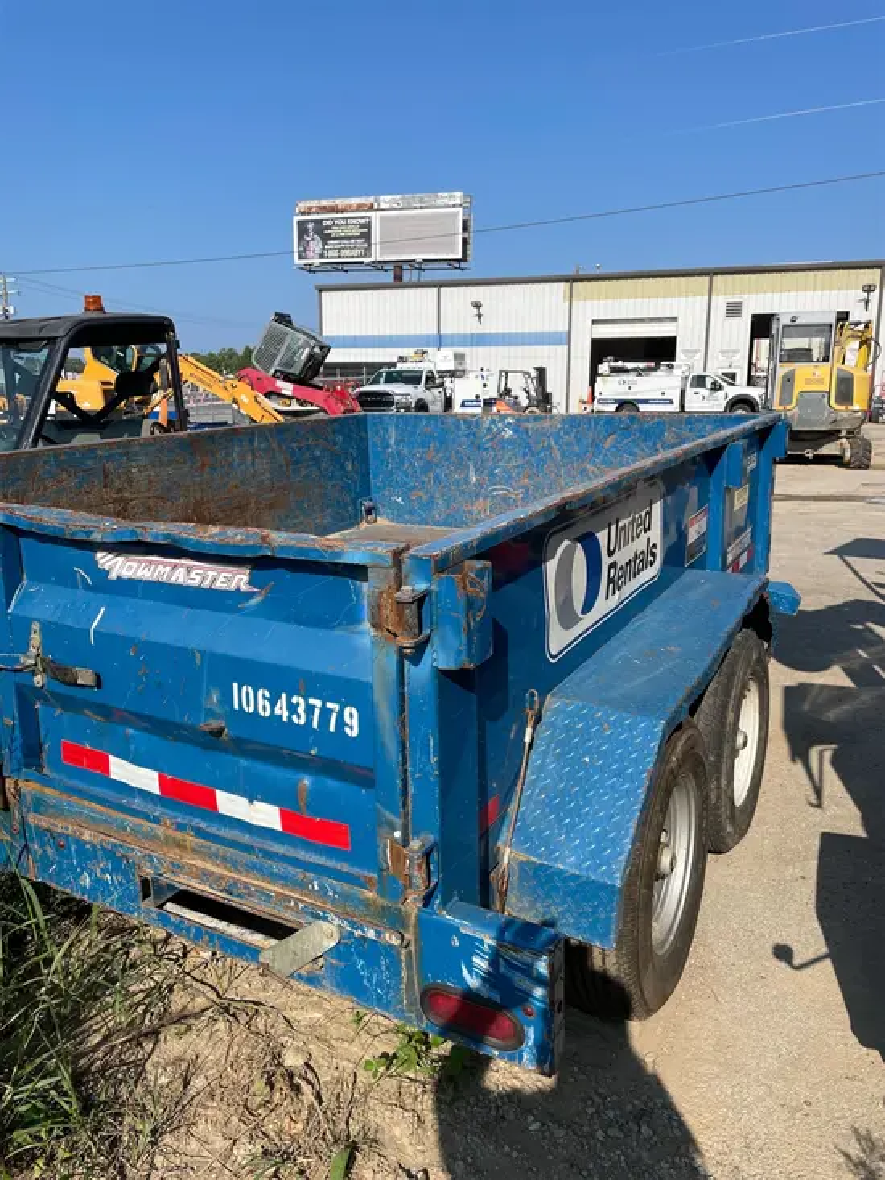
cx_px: 442
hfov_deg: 53.1
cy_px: 590
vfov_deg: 67.3
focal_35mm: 26
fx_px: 886
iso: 32
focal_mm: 4.2
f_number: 1.6
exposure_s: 1/4000
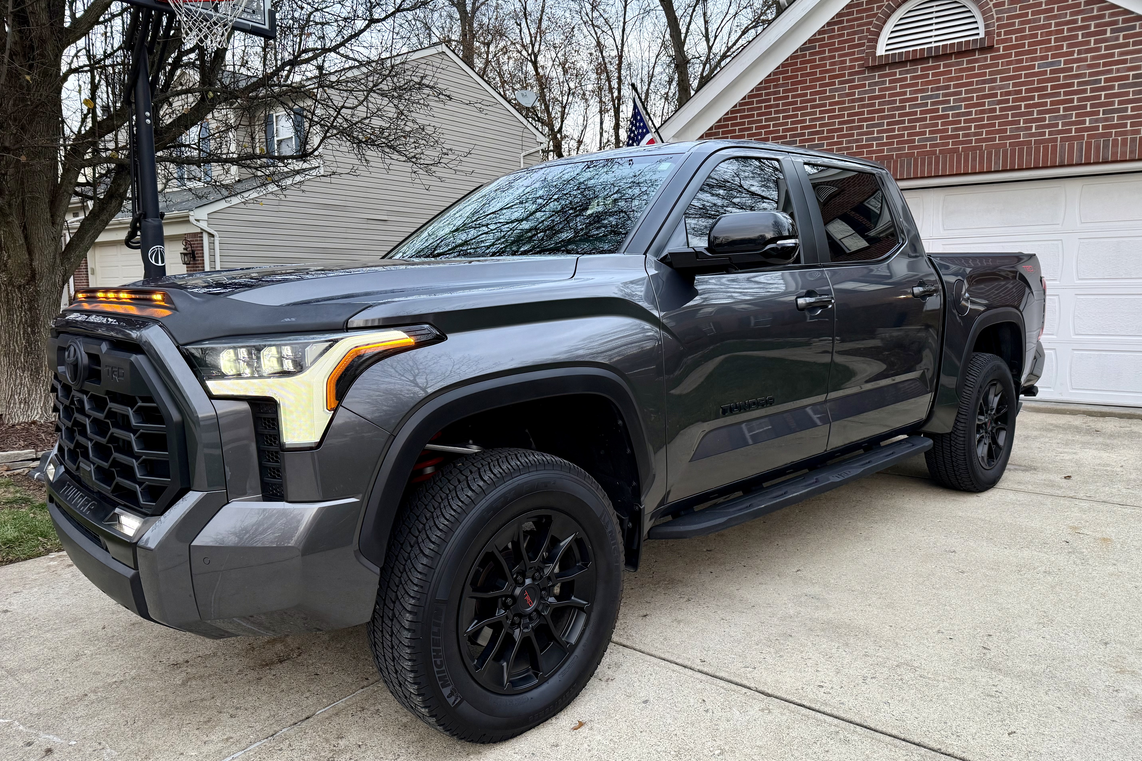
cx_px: 571
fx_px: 793
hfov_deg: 71.5
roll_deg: +0.9
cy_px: 366
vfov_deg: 51.3
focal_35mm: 25
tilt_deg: -5.6
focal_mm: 6.76
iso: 200
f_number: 1.78
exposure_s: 1/107
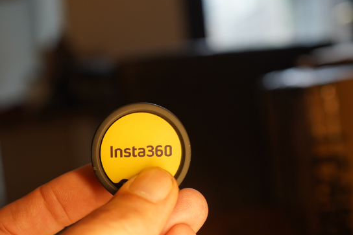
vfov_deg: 24.1
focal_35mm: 56
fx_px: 549
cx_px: 127
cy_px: 157
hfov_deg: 35.4
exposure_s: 1/60
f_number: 4
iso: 400
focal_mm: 35
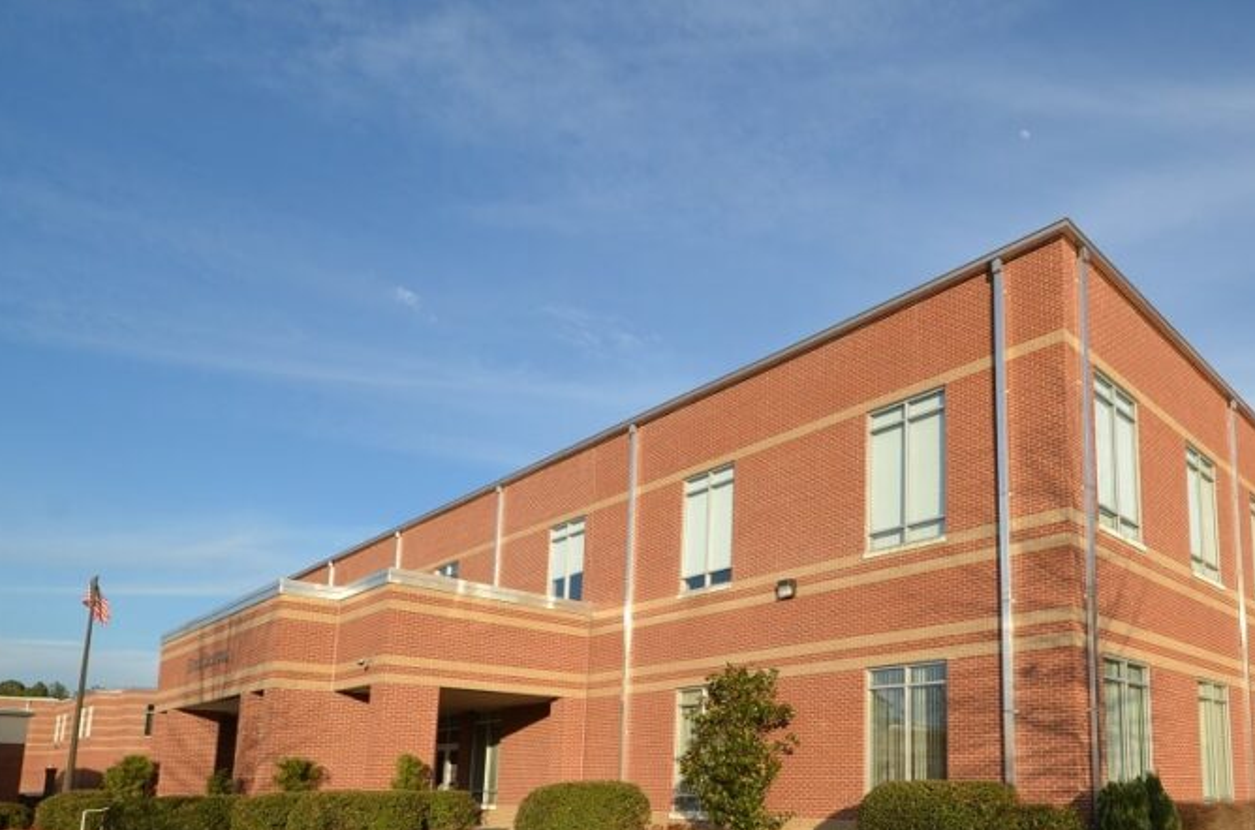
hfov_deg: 72.6
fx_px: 800
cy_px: 635
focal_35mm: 23
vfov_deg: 52.2
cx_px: 889
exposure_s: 1/250
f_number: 8
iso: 180
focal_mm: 10
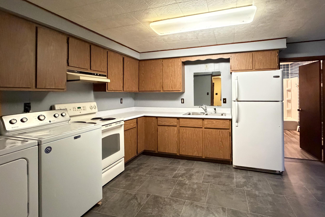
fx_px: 162
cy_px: 92
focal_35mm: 18
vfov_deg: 67.0
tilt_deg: +0.1
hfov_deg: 89.9
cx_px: 173
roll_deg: -0.2
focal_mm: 2.22
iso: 1250
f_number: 2.2
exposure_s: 1/60
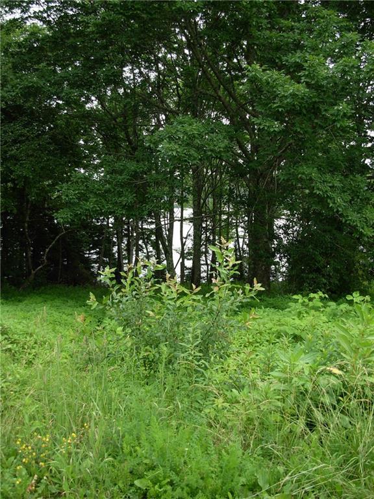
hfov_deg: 37.7
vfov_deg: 49.0
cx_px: 187
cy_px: 250
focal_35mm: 38
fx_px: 547
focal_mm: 6.3
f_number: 2.9
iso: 79
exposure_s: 1/352
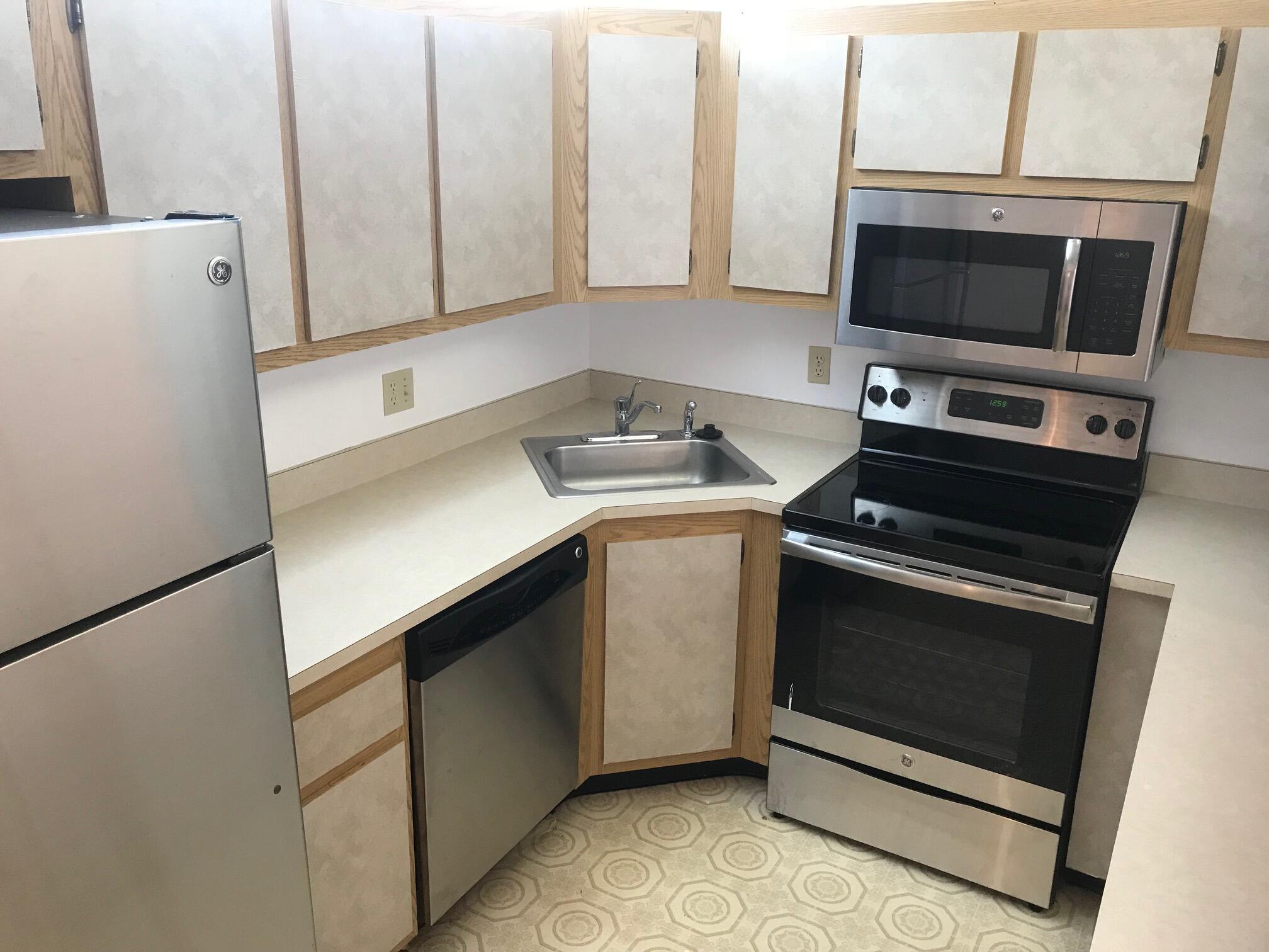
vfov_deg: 49.7
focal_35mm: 28
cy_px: 476
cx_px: 634
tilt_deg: -17.6
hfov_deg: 63.4
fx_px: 1026
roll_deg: -1.2
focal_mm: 3.99
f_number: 1.8
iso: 40
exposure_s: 1/30
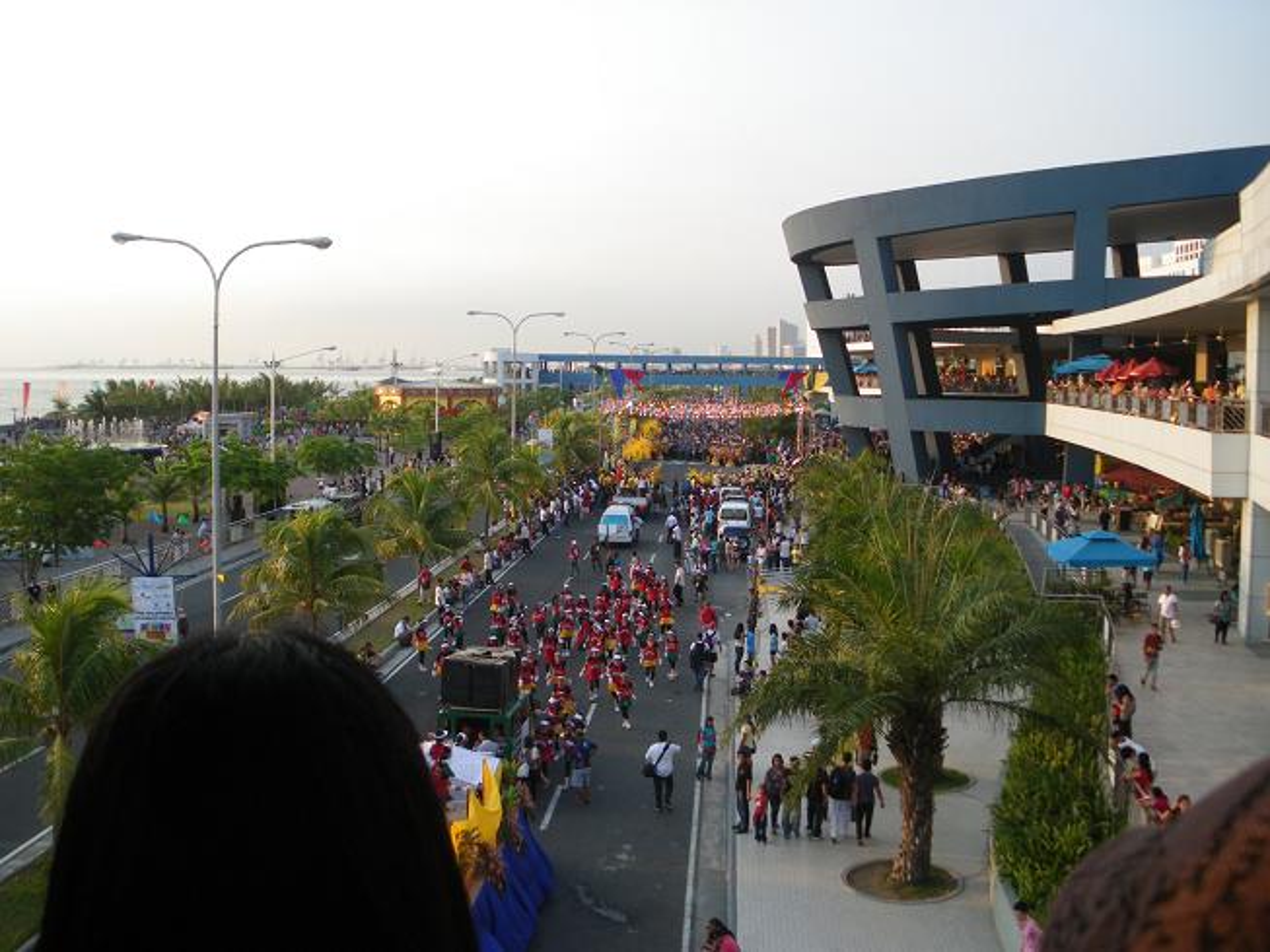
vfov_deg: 39.7
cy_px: 476
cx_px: 635
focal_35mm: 36
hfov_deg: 51.3
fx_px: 1321
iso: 64
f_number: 3.5
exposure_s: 1/100
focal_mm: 6.3
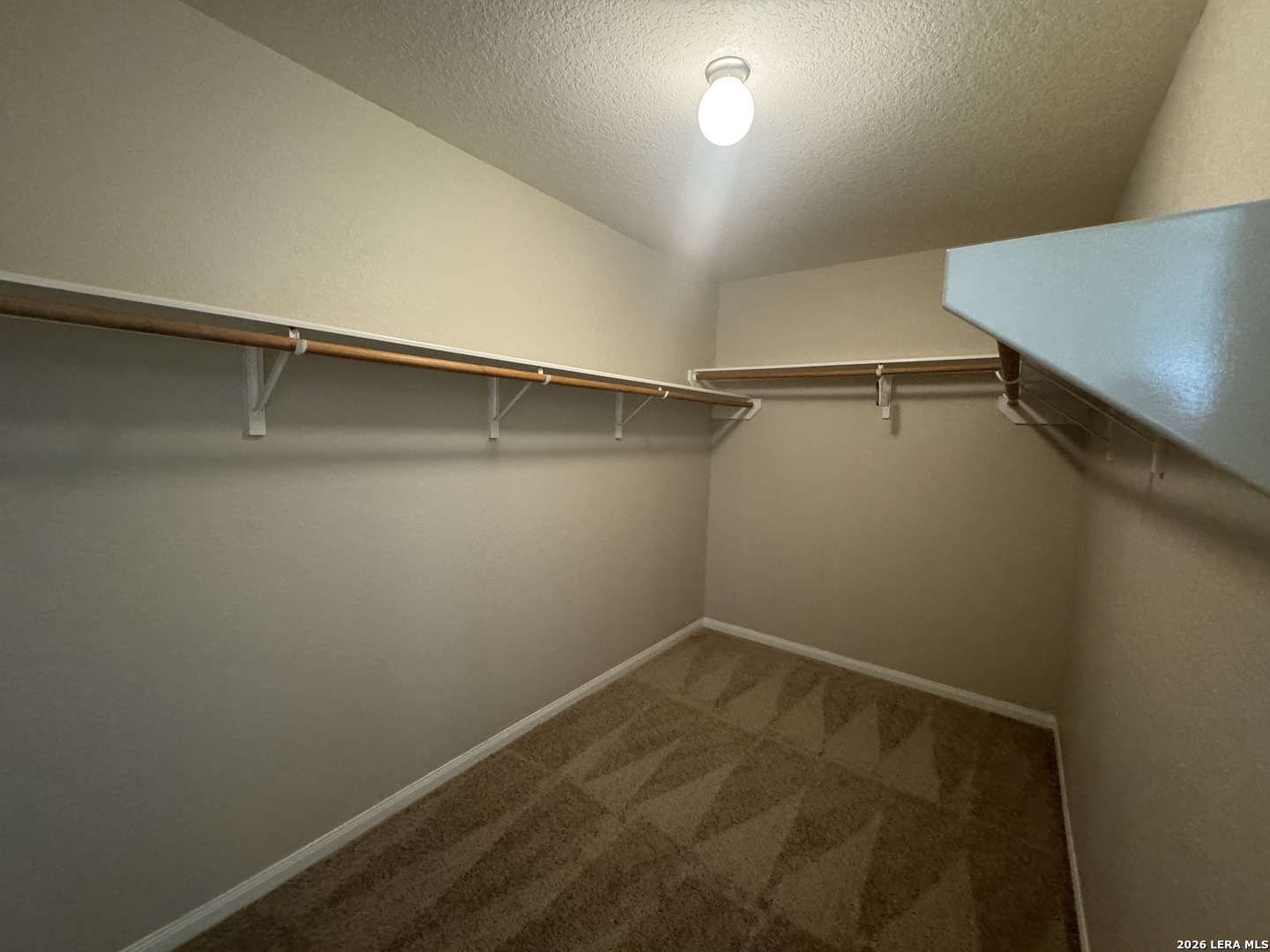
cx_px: 635
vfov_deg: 85.7
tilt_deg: -6.9
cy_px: 476
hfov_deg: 102.1
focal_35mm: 14
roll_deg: -1.8
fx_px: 514
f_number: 2.2
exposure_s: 1/40
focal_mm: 2.22
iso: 800
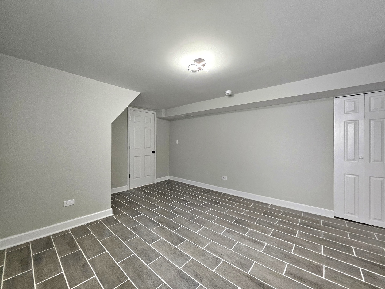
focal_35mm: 13
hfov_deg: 106.2
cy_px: 144
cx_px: 192
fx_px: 145
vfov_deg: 89.9
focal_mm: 1.74
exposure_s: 1/50.3
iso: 250
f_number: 2.2
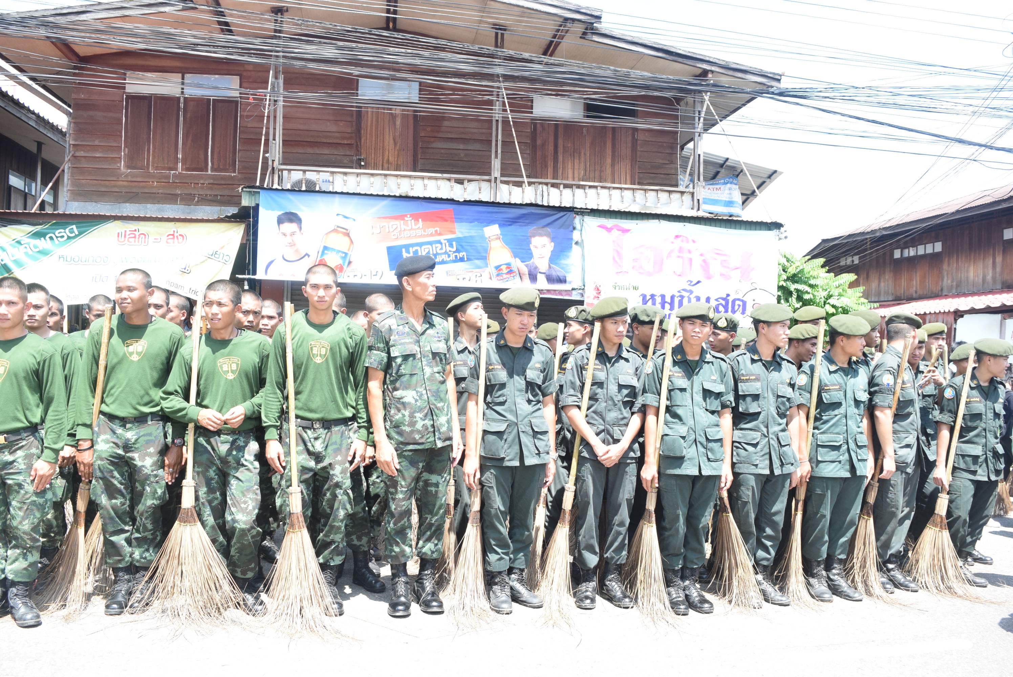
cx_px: 506
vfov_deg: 48.0
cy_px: 338
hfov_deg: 67.3
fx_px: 760
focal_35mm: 27
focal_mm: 18
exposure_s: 1/500
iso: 800
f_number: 5
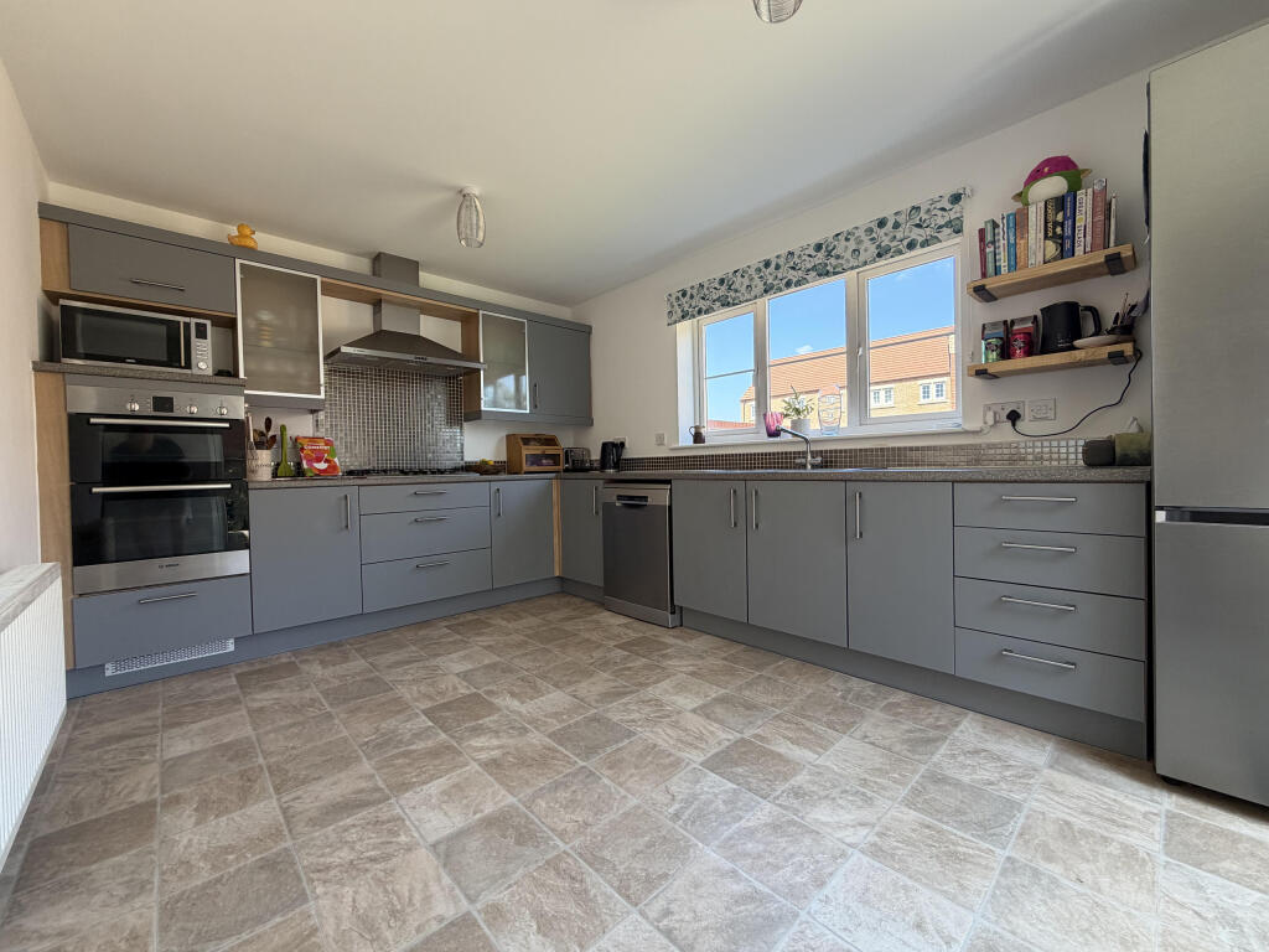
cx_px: 634
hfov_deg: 102.1
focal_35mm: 14
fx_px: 513
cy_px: 476
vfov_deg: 85.7
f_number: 2.2
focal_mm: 2.22
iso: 125
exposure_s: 1/121
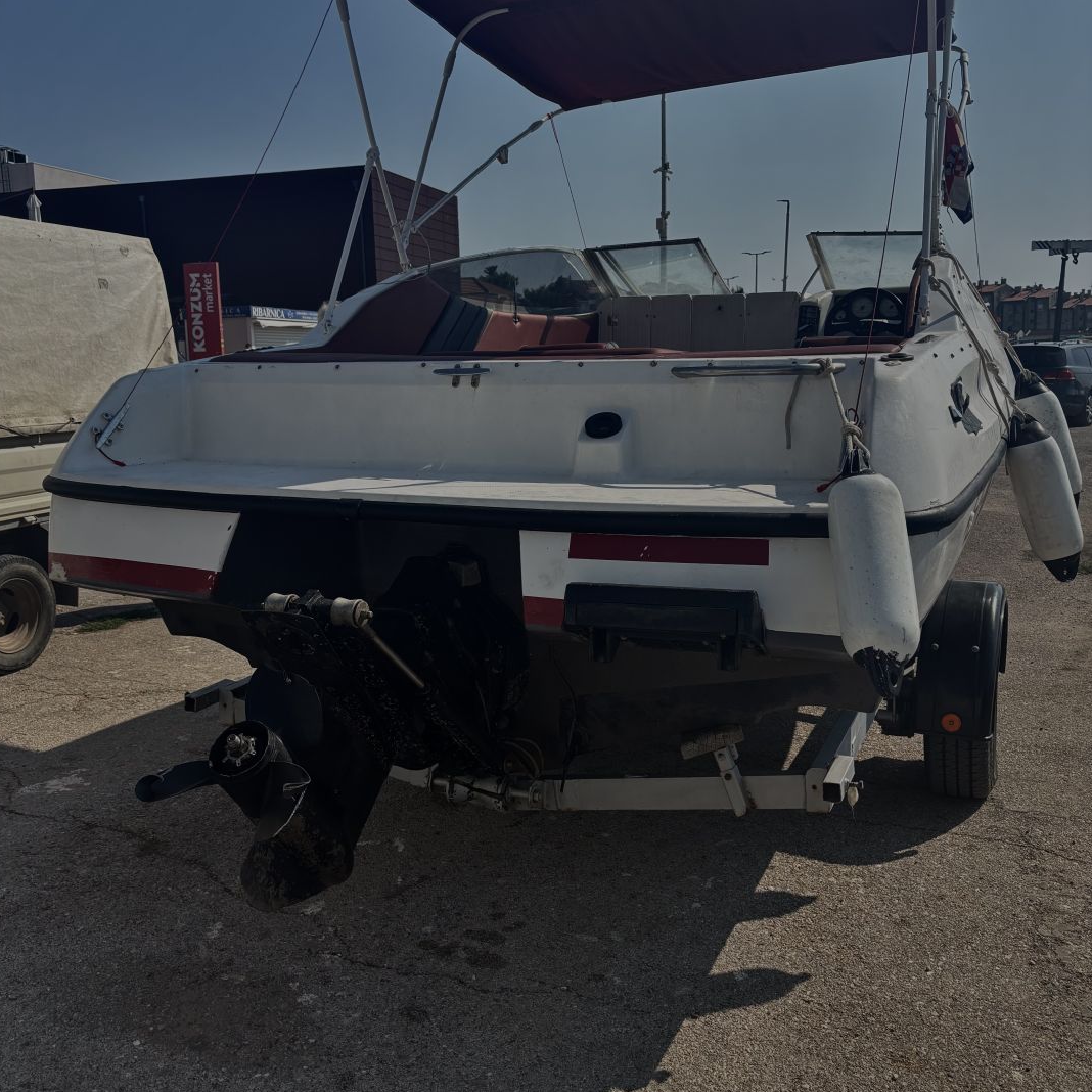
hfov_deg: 52.5
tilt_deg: -9.9
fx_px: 1106
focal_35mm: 31
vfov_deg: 52.5
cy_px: 522
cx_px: 542
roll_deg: +2.4
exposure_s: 1/4255
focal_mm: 5.96
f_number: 1.6
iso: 50
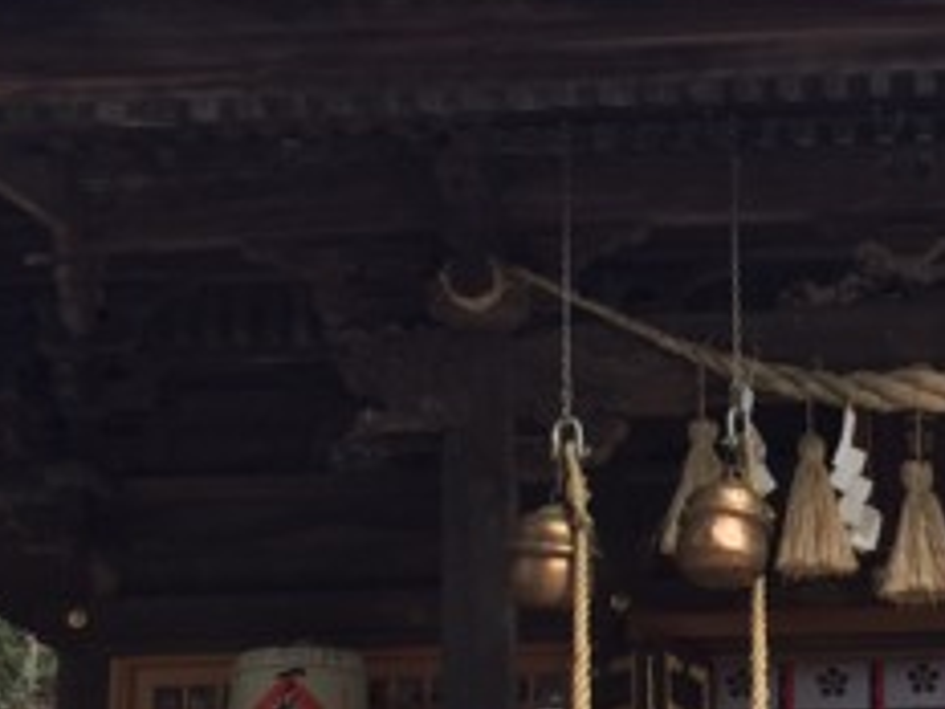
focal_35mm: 100
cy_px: 444
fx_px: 2730
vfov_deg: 14.8
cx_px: 859
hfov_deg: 19.3
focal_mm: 4.15
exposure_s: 1/774
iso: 32
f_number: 2.2
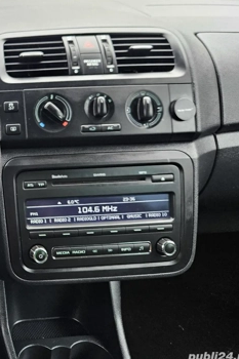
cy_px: 134
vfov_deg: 47.0
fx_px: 409
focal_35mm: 41
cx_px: -55
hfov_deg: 28.0
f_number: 1.8
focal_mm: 5.4
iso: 250
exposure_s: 1/100
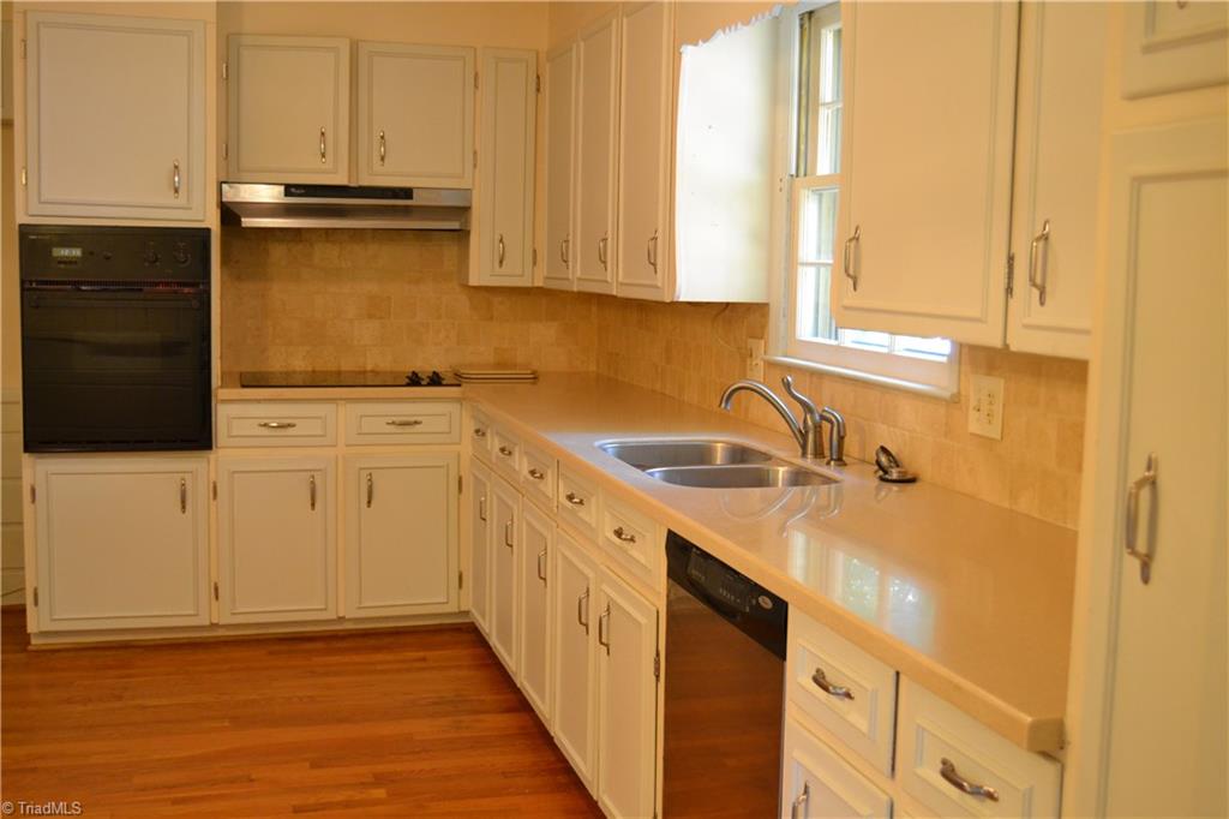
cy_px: 410
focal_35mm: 39
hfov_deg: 49.6
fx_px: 1331
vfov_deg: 34.2
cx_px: 614
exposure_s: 1/60
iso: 1250
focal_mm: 26
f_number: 4
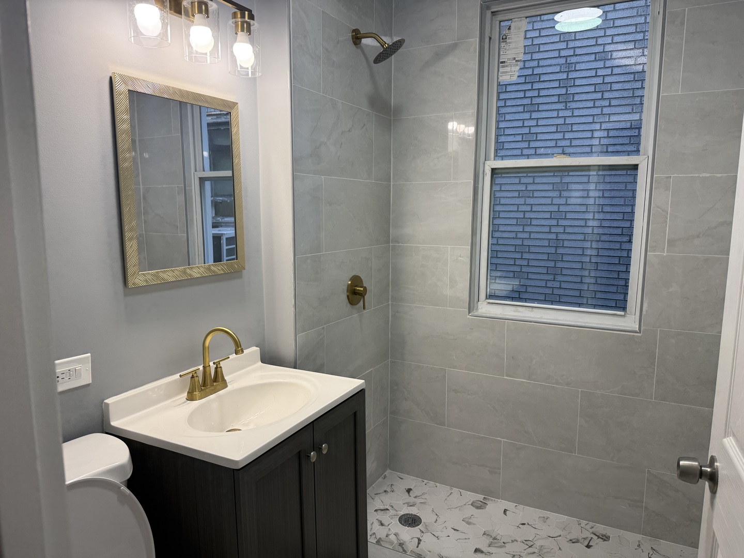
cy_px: 279
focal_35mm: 24
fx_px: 516
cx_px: 372
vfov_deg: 56.8
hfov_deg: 71.6
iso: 64
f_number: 1.78
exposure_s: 1/120
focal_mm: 6.76
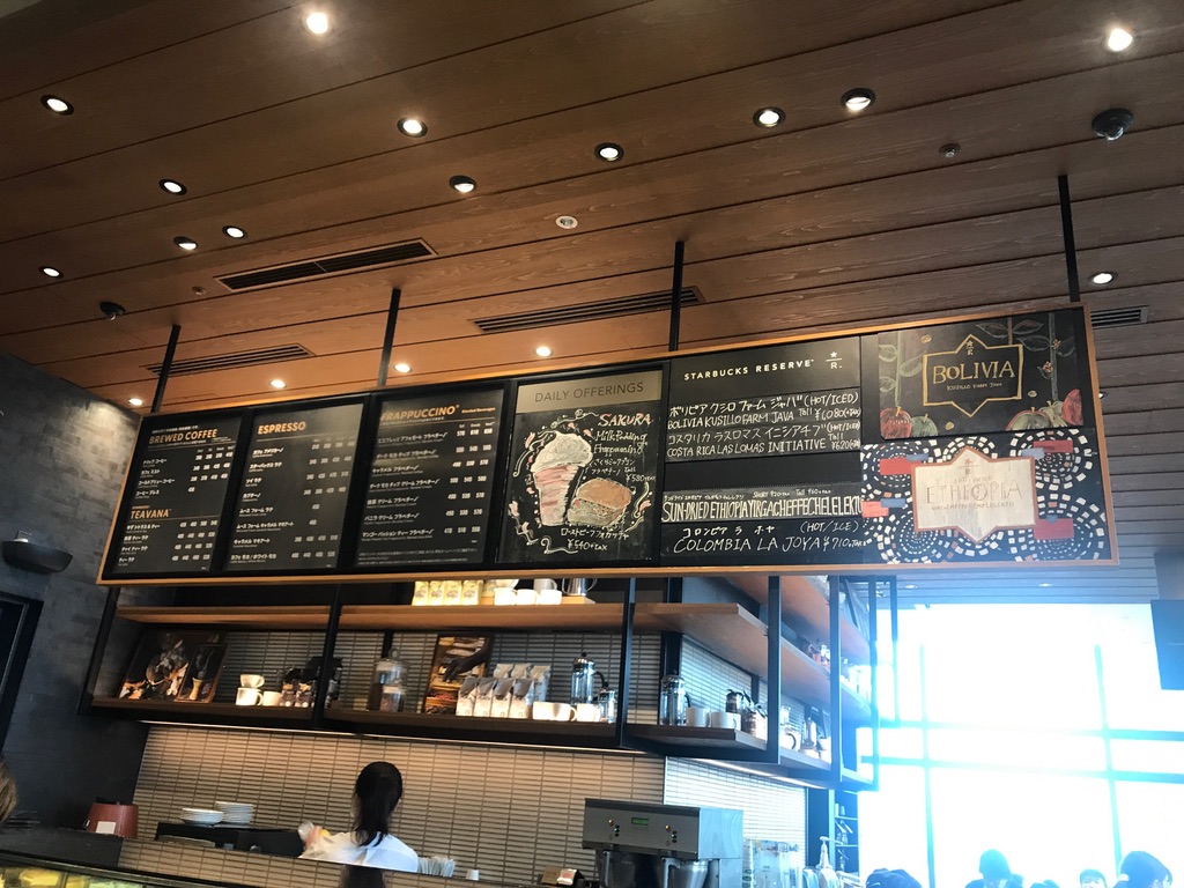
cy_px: 444
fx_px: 958
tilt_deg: +20.1
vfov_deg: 49.7
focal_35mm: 28
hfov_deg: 63.4
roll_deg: -5.5
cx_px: 592
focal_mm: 3.99
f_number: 1.8
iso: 40
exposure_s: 1/30
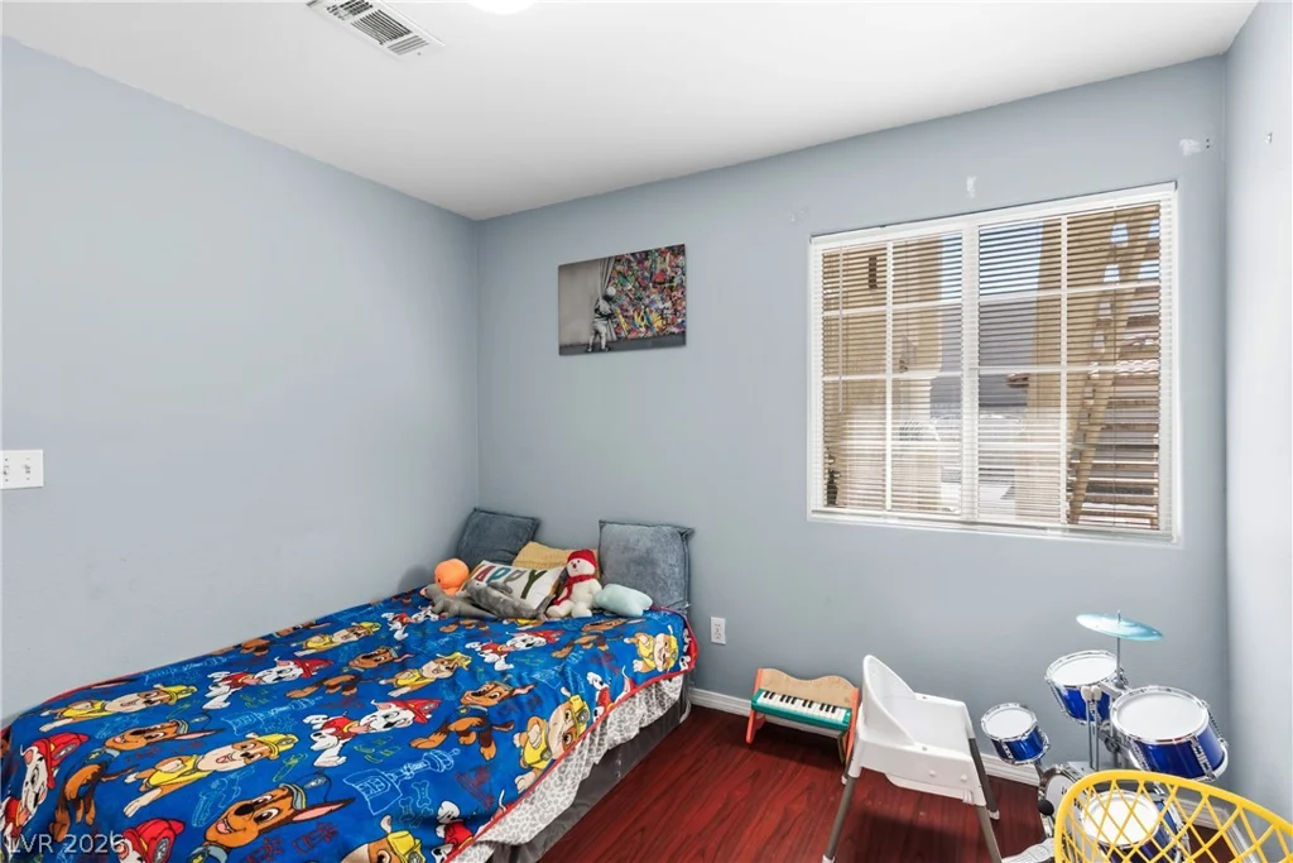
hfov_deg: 93.3
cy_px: 432
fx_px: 611
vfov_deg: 70.5
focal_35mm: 17
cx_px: 646
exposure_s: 1/13
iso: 400
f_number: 8
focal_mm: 17
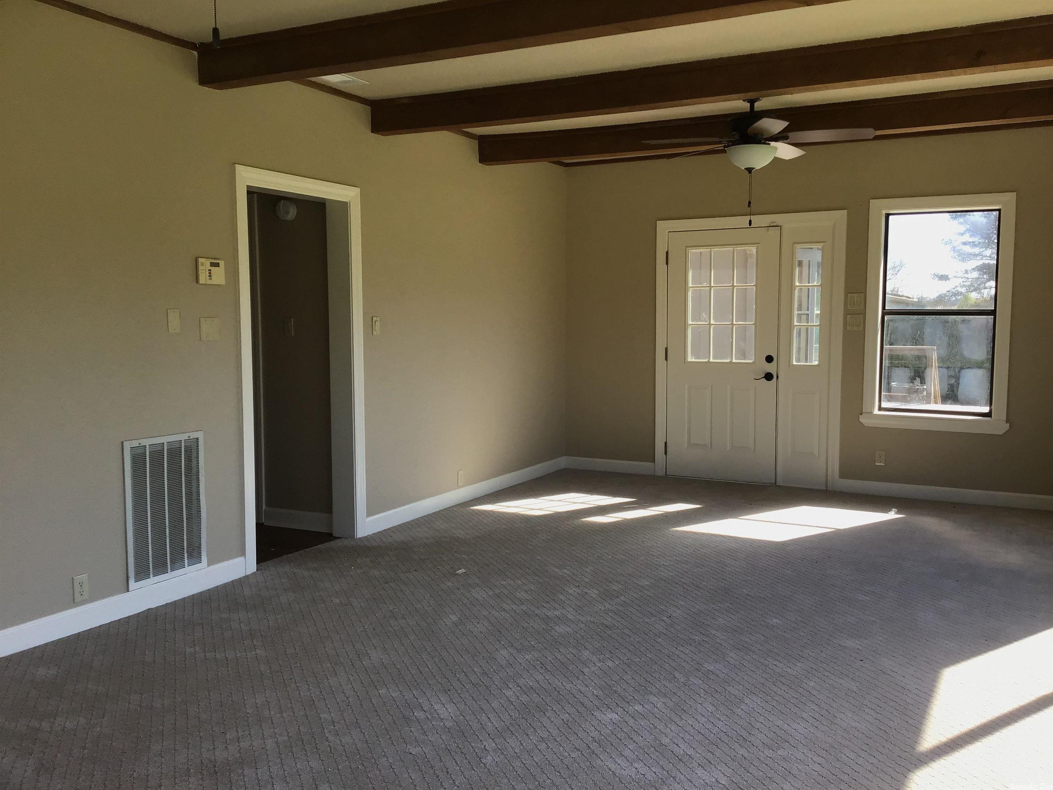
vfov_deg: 45.4
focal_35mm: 31
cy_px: 395
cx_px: 526
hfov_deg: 58.4
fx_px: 943
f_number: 2.4
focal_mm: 3.3
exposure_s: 1/237
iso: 25
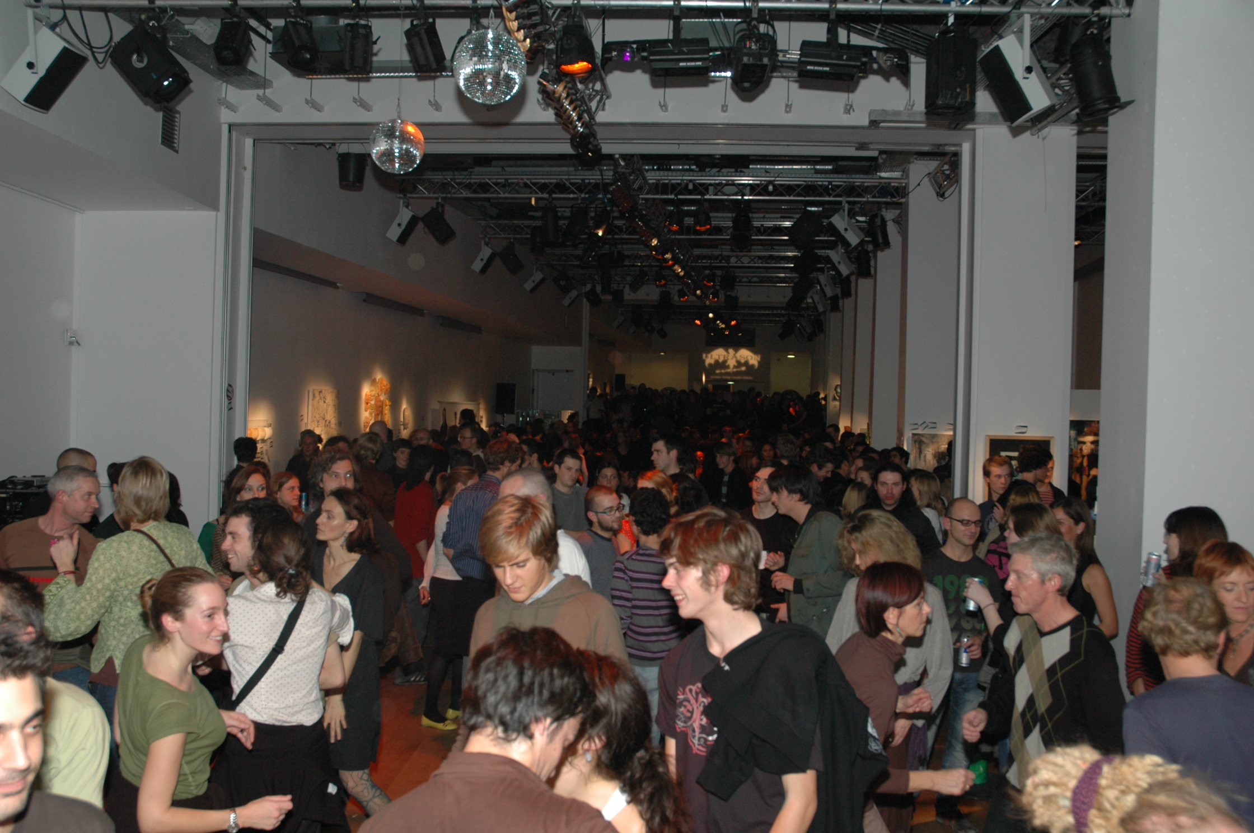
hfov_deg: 57.3
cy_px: 416
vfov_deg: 39.9
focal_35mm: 33
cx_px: 627
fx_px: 1148
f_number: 5
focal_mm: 22
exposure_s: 1/60
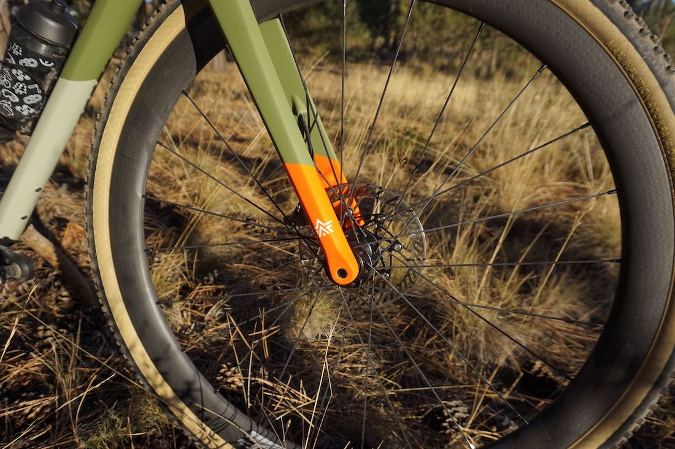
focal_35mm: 24
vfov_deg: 53.1
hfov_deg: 73.8
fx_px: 450
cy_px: 224
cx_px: 338
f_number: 4.5
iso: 200
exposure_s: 1/1250
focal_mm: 16
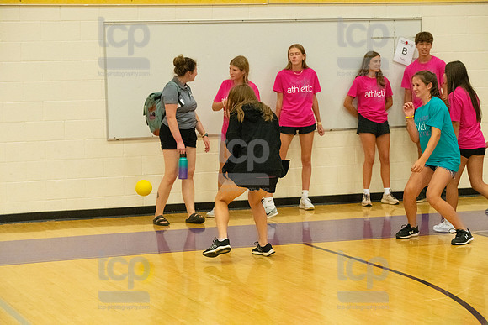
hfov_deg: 20.0
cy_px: 162
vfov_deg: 13.4
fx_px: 1383
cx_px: 244
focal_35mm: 102
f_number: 4.5
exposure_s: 1/800
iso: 6400
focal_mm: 102
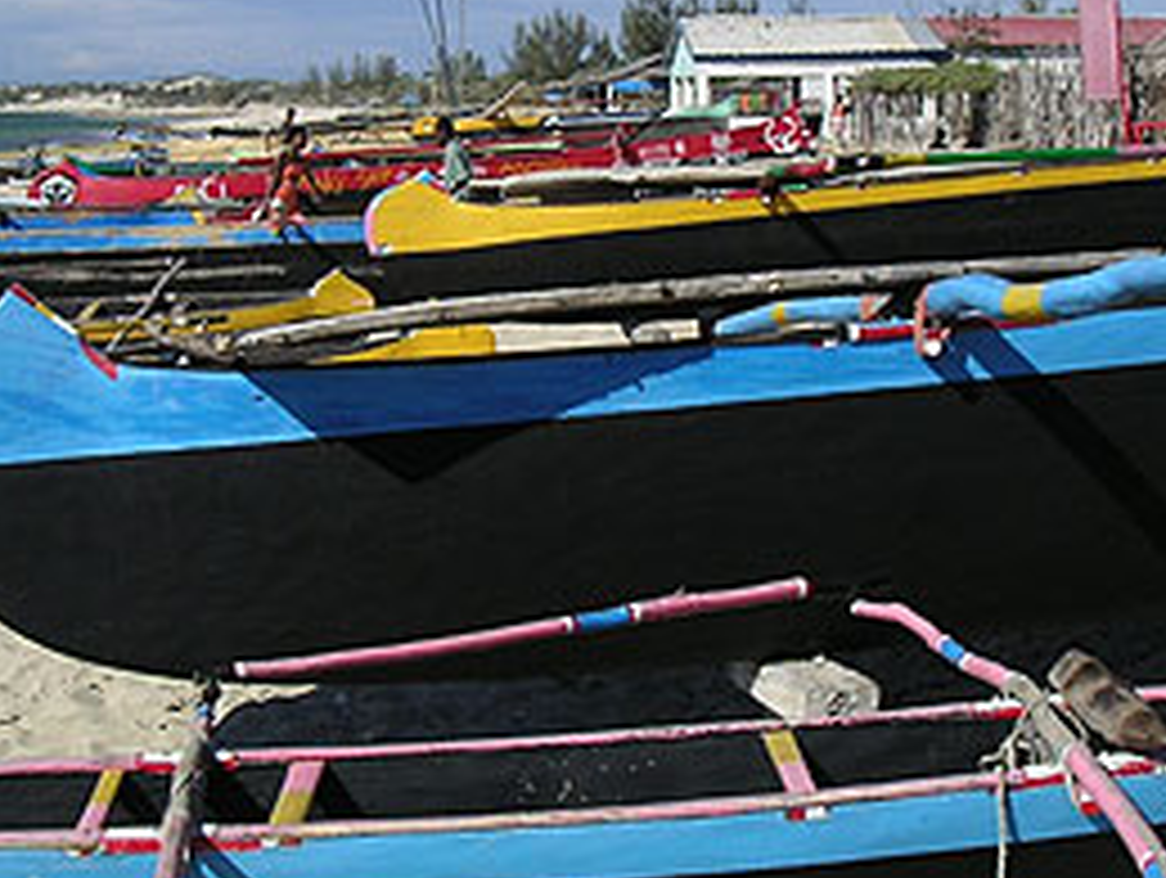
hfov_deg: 29.3
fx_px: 2226
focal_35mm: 66
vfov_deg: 22.1
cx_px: 536
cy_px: 230
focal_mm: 6
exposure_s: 1/350
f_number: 6.7
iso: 50
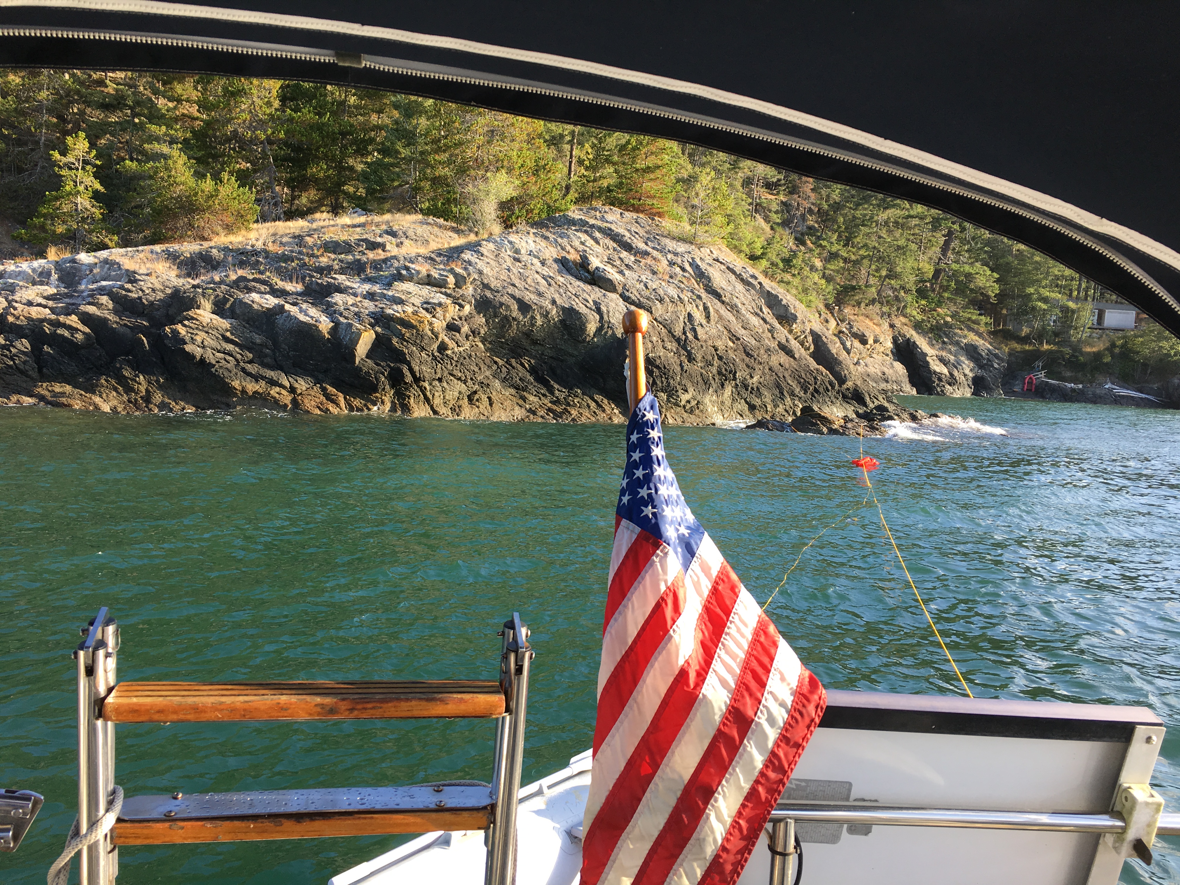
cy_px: 442
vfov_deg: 48.2
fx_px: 989
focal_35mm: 29
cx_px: 590
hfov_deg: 61.7
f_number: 2.2
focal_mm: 4.15
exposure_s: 1/297
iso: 25
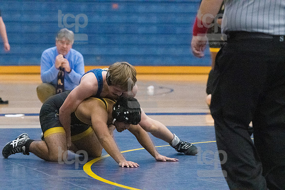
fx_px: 1717
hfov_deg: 9.5
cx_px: 142
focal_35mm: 217
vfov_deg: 6.3
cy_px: 95
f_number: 4.5
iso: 8000
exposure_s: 1/1000
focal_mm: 145
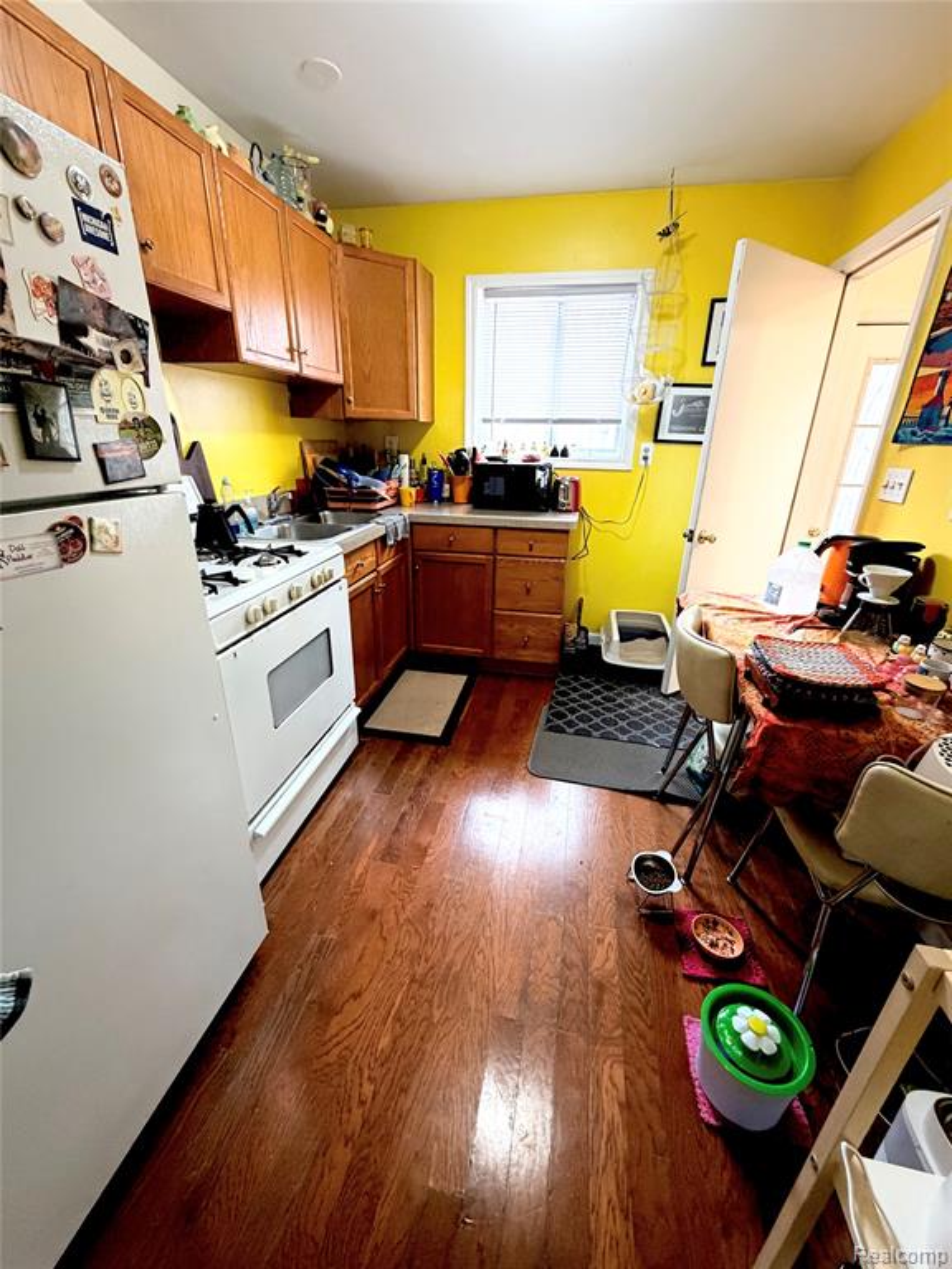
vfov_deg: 102.1
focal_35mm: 14
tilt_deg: -22.4
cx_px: 476
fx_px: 513
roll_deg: -0.9
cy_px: 634
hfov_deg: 85.7
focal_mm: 2.22
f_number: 2.2
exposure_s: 1/60
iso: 400
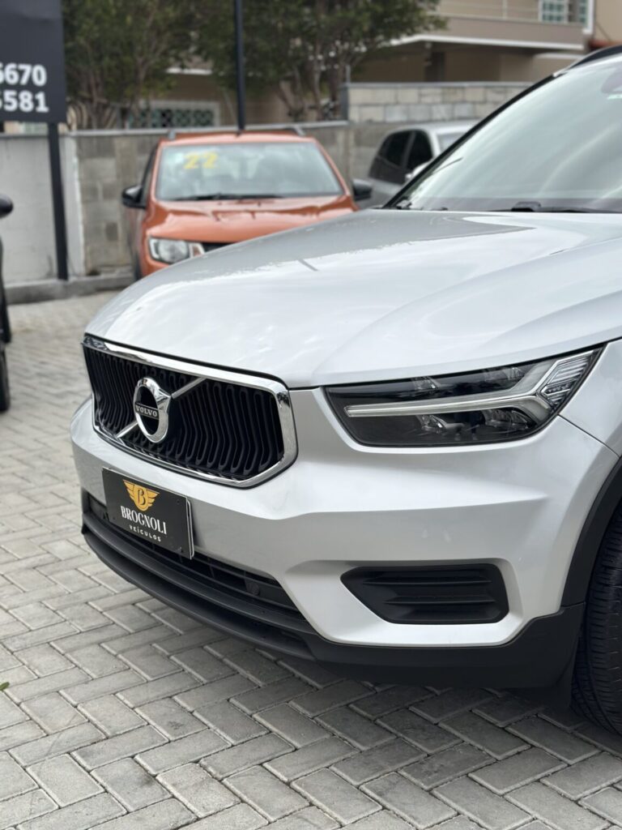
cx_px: 311
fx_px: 1150
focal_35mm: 48
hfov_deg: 30.3
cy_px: 415
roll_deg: +0.1
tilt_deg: -11.5
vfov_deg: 39.7
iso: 100
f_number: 1.78
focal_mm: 6.86
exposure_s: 1/5556
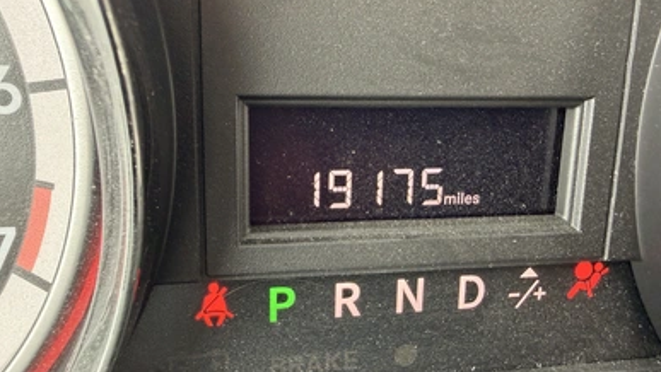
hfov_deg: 69.8
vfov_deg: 42.8
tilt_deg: -34.4
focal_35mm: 27
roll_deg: -3.0
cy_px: 154
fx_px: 473
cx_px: 325
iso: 320
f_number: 2.2
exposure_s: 1/100
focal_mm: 2.22
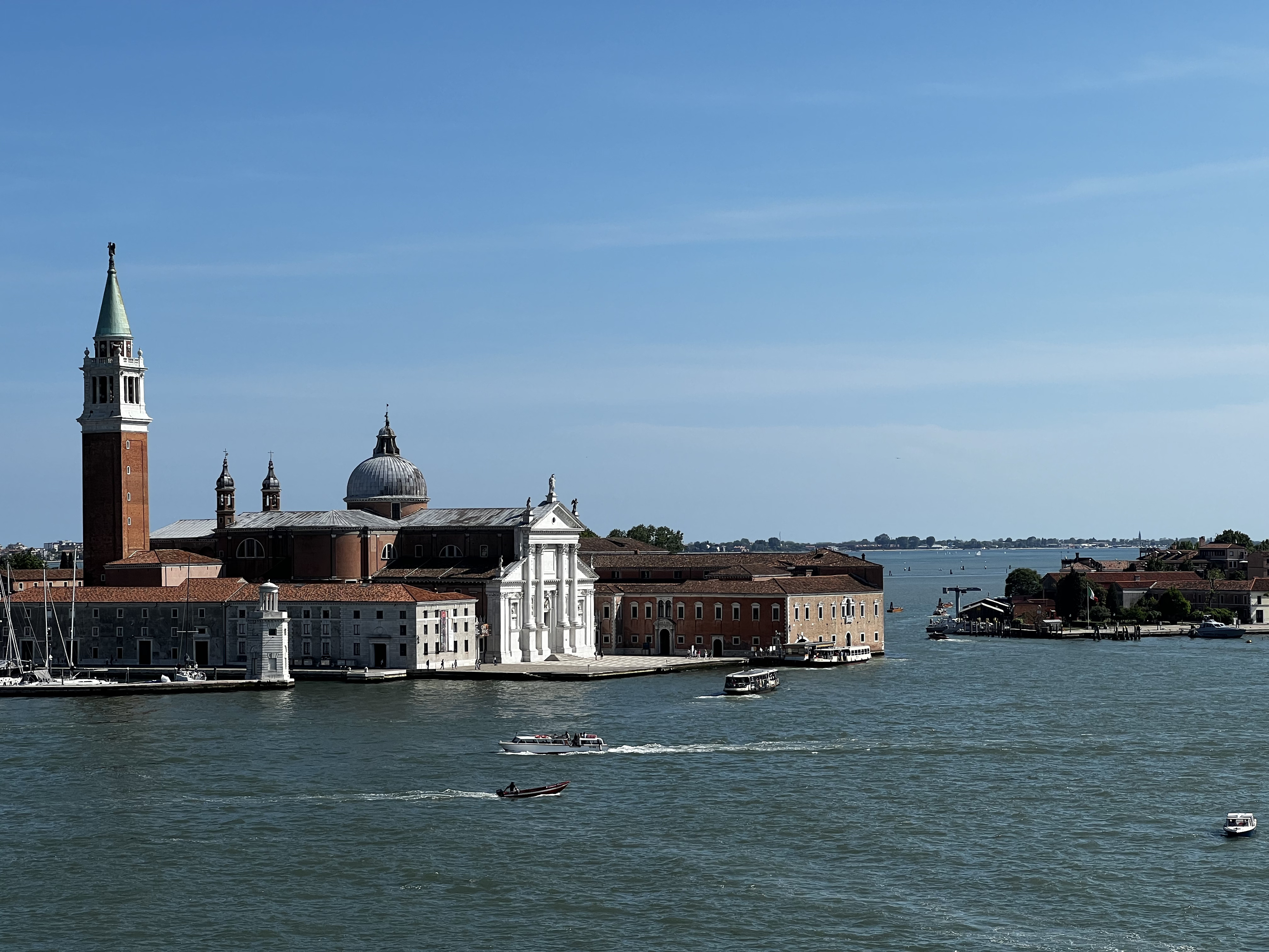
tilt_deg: +1.2
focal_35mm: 77
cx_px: 634
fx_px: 2823
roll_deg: +0.6
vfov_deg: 19.1
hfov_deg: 25.3
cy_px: 476
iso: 32
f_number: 2.8
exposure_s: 1/1292
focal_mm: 9
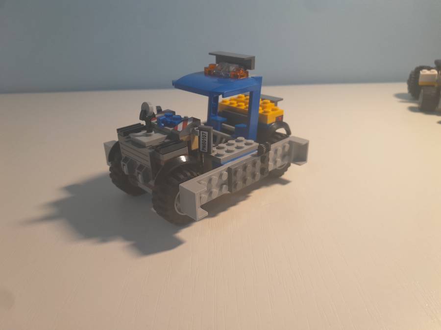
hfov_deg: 67.3
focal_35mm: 26
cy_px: 165
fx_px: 331
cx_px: 220
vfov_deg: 53.1
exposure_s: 1/50
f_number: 1.8
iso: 64
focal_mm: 4
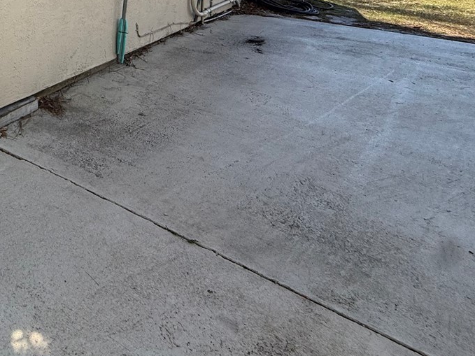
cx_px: -45
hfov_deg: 43.2
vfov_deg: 36.6
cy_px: -31
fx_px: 453
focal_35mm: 33
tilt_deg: -6.3
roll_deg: -0.5
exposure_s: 1/465
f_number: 2.2
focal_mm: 2.22
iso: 50
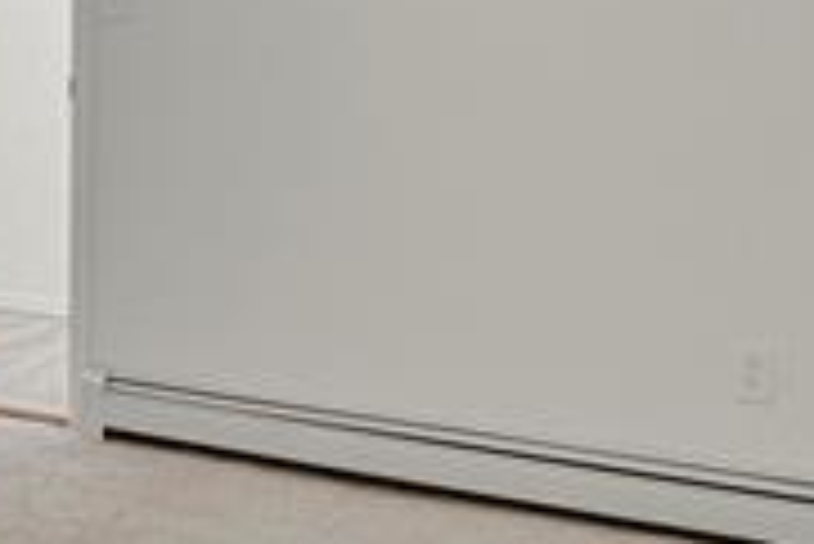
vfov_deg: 21.8
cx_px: -135
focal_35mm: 60
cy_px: -4
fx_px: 1358
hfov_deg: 29.3
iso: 250
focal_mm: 17
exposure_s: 1.6
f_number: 8
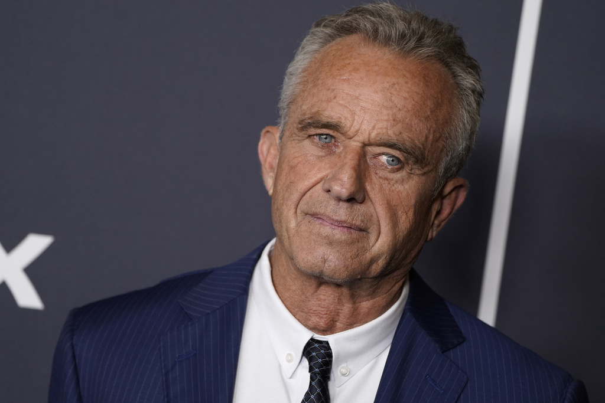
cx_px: 302
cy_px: 202
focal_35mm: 198
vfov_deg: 6.9
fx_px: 3328
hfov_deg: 10.4
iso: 2000
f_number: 5.6
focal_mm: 198
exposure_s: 1/250
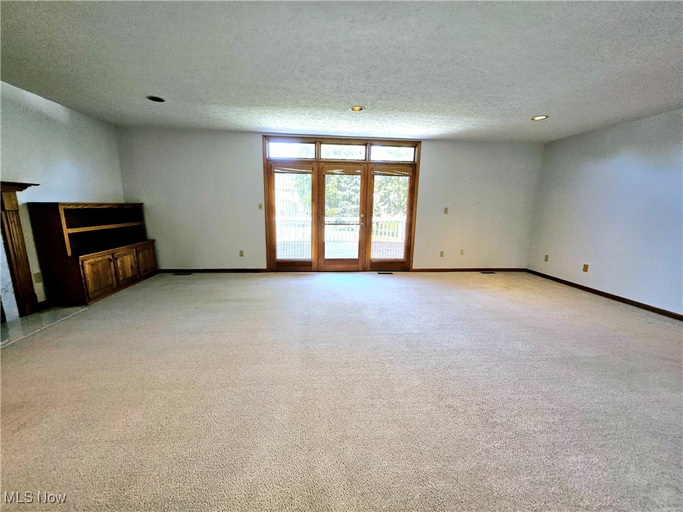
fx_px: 256
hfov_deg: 106.2
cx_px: 342
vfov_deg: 89.9
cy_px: 256
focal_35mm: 13
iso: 160
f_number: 2.2
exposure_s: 1/60.2
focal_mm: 1.74
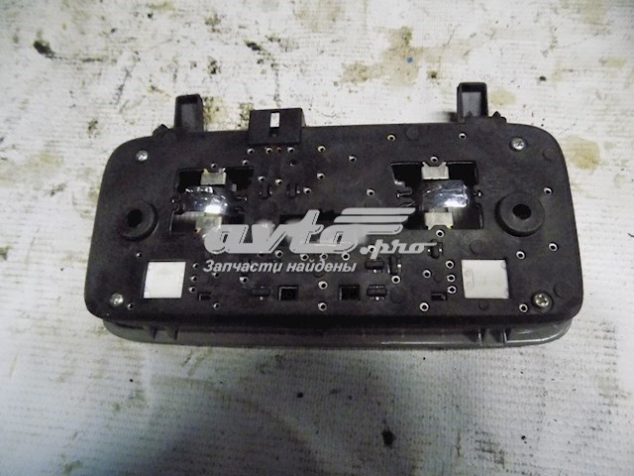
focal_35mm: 23
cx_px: 317
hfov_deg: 73.9
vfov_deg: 58.9
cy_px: 238
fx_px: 421
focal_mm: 4
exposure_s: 1/100
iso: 1600
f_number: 3.1
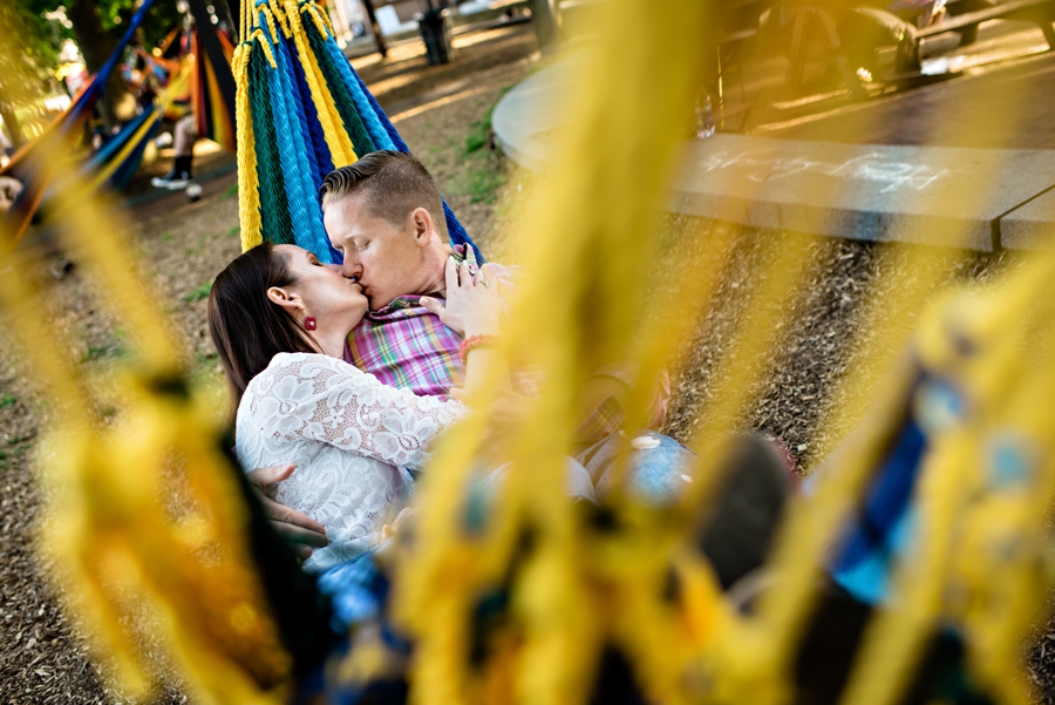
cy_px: 352
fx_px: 1026
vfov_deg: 37.9
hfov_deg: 54.4
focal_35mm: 35
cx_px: 528
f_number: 2.8
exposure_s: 1/500
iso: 400
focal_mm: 35
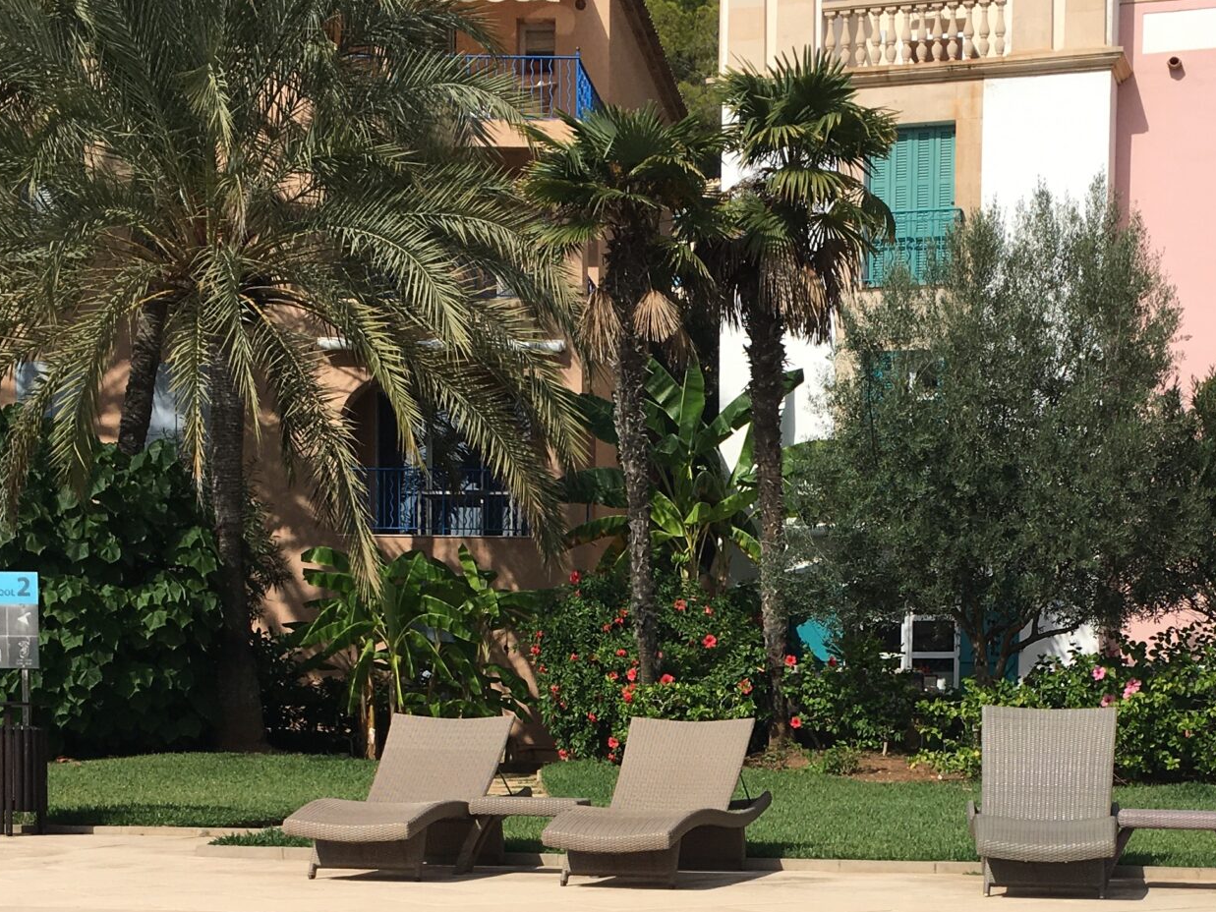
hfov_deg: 32.0
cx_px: 788
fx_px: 2108
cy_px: 880
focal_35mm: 60
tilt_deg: -4.1
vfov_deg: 23.5
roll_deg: -1.3
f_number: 2.2
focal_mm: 4.15
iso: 25
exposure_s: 1/2564
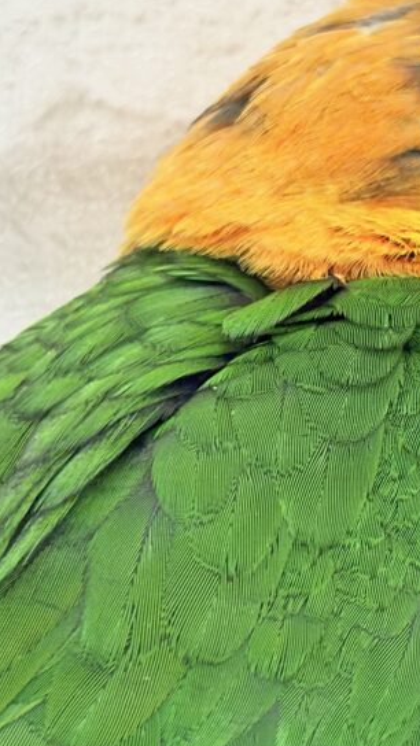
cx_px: 515
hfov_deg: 9.6
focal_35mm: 125
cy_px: 346
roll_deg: +4.4
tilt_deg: -14.5
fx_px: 2475
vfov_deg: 17.2
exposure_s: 1/50
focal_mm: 5.96
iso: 64
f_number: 1.6
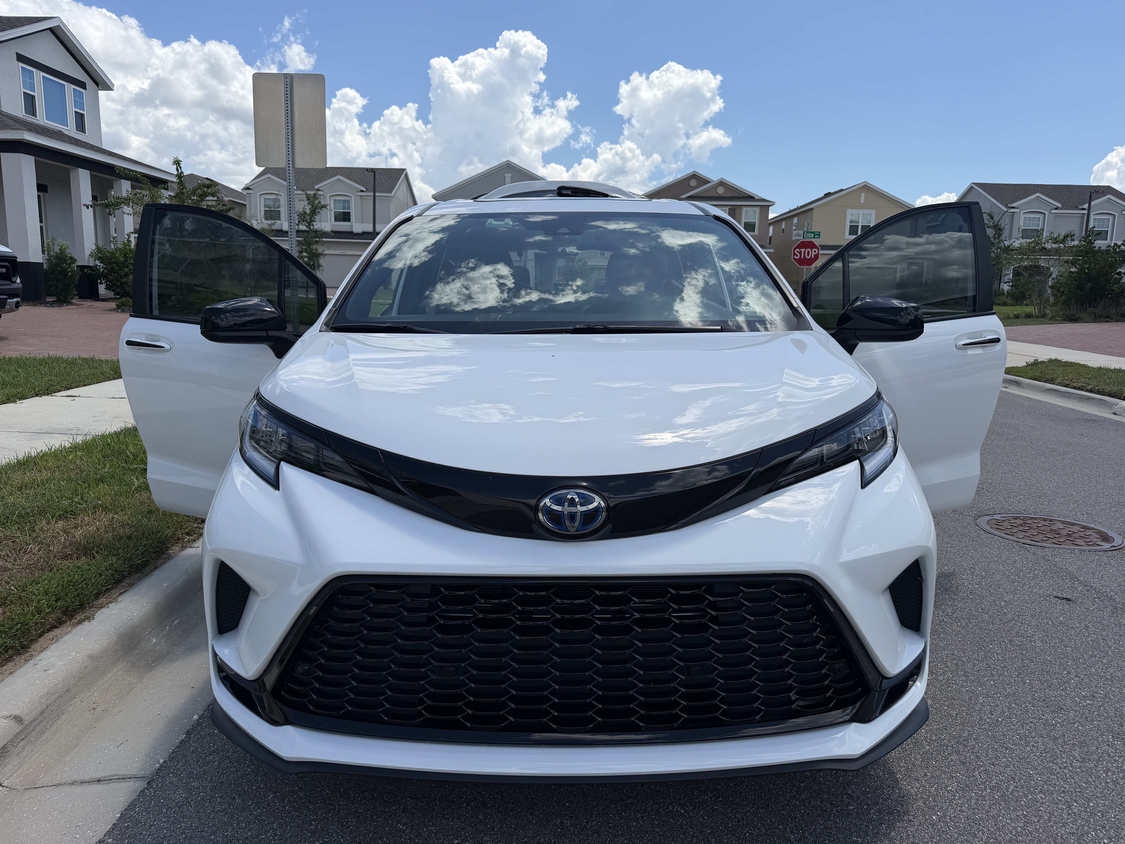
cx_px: 562
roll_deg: -1.1
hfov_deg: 71.6
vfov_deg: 56.8
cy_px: 422
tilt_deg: -8.8
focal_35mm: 24
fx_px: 780
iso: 80
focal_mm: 6.76
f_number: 1.78
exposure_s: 1/6173
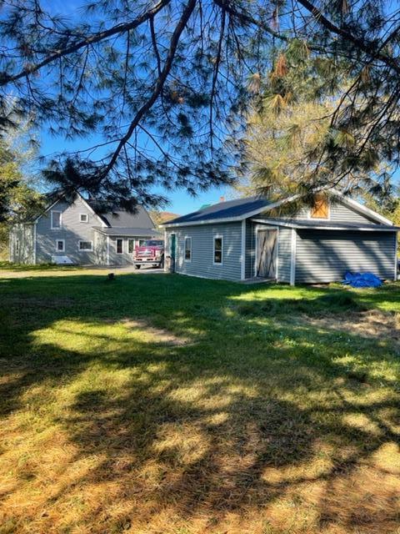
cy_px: 267
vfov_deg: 67.3
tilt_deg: -1.2
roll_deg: -0.8
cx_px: 200
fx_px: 401
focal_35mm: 26
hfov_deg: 53.1
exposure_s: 1/930
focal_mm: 5.1
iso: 32
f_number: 1.6
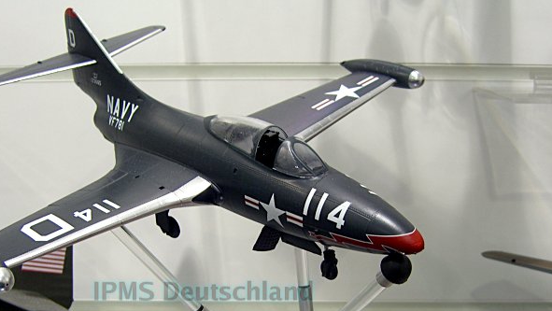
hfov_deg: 37.2
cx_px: 277
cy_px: 249
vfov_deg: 21.2
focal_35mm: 56
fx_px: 820
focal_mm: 7.9
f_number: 2.8
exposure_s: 1/60
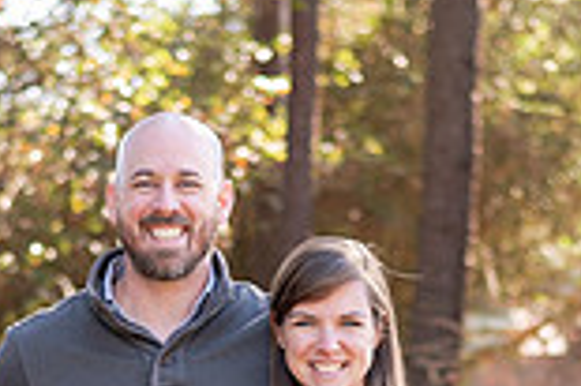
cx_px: 262
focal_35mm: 187
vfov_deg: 7.2
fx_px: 3015
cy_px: 669
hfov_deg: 11.0
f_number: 2.2
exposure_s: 1/640
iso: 250
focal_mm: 50
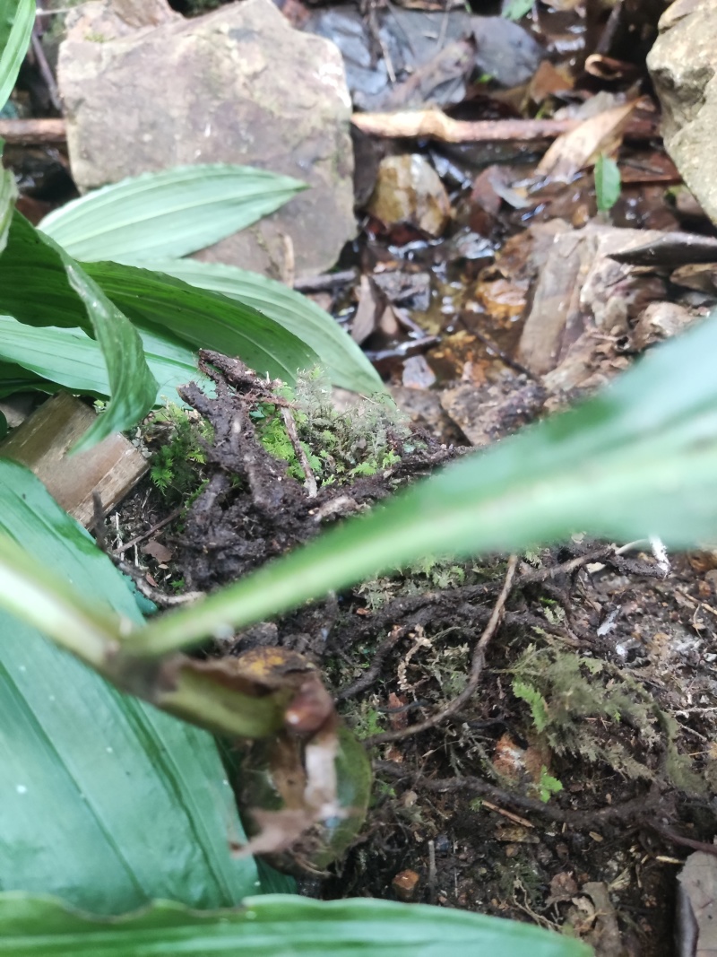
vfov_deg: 69.4
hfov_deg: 54.9
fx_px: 691
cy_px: 478
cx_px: 358
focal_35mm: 25
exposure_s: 1/50
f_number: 1.79
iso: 935
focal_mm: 4.71
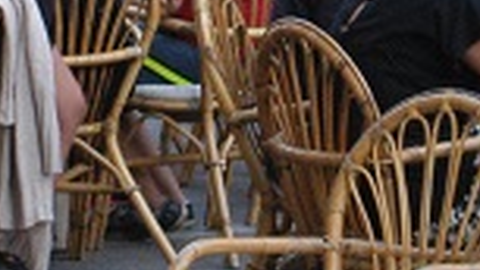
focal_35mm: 311
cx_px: 232
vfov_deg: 3.9
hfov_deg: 6.9
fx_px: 3958
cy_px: -181
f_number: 4
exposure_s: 1/125
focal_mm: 38
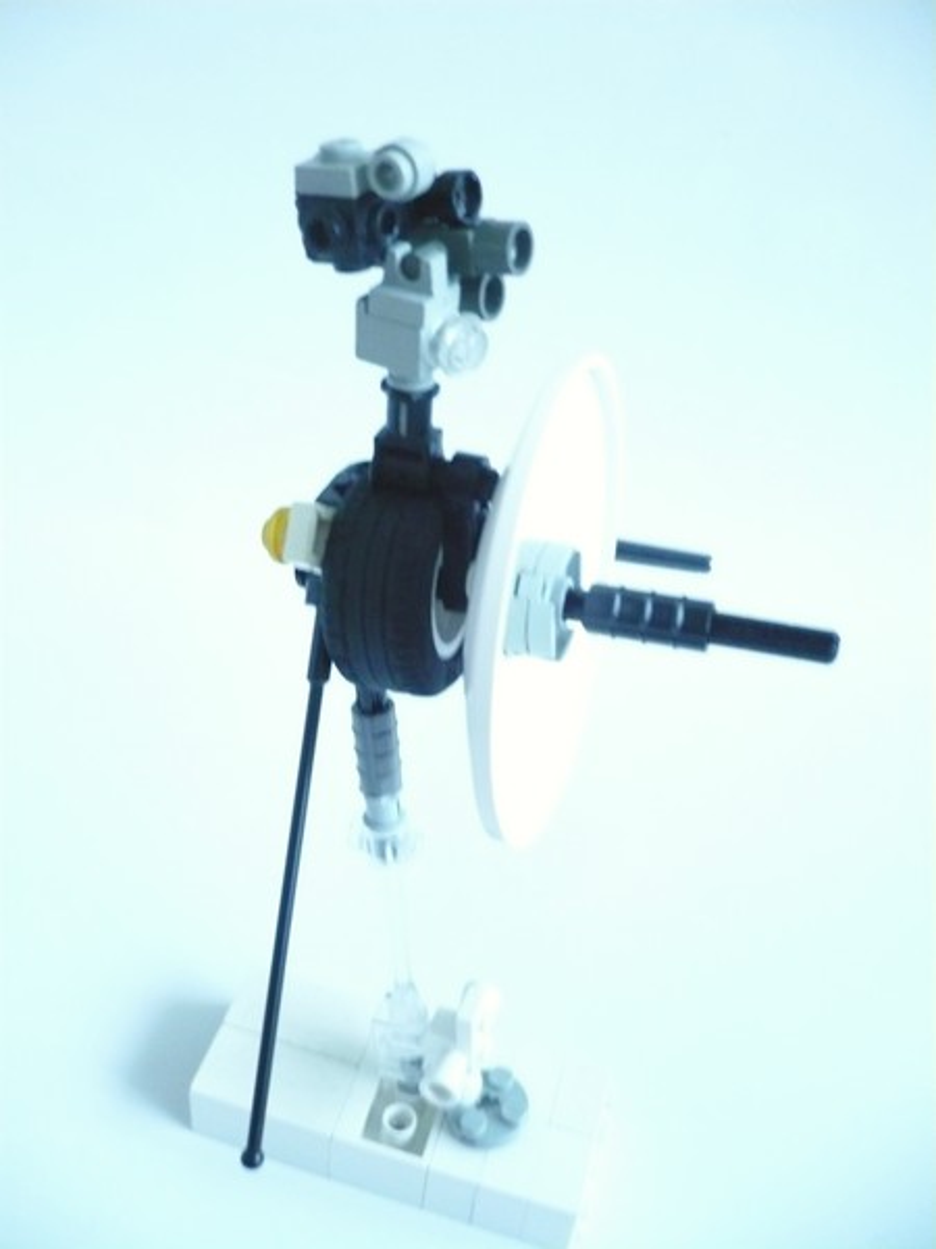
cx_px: 468
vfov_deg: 52.6
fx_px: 1262
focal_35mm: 35
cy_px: 624
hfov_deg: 40.7
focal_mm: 5.8
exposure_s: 1/5
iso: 400
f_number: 2.8
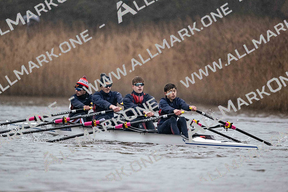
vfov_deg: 3.4
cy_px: 96
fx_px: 3201
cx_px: 144
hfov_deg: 5.2
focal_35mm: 400
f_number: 4.5
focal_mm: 400
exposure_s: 1/1600
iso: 6400
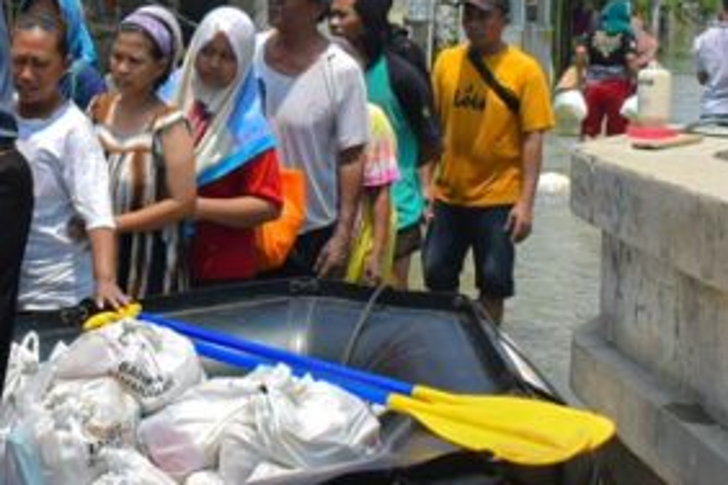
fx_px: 1982
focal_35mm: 98
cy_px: -10
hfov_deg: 20.4
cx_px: 80
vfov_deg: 13.7
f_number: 7.1
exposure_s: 1/2000
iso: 400
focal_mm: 24
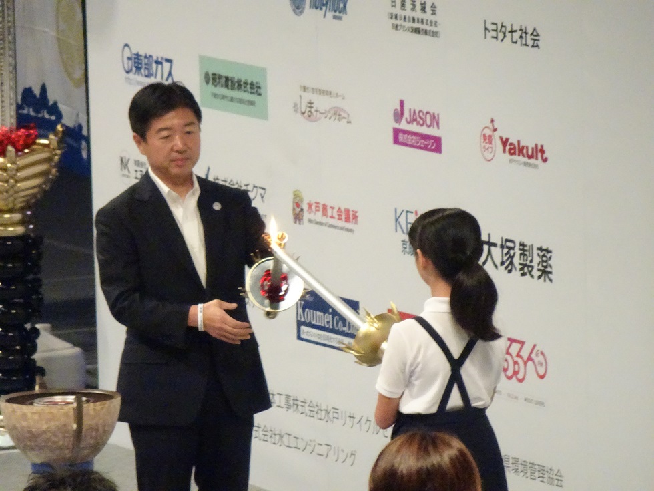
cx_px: 327
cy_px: 246
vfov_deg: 3.1
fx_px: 9144
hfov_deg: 4.1
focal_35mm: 484
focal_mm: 82.69
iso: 3200
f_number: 6.3
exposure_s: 1/40
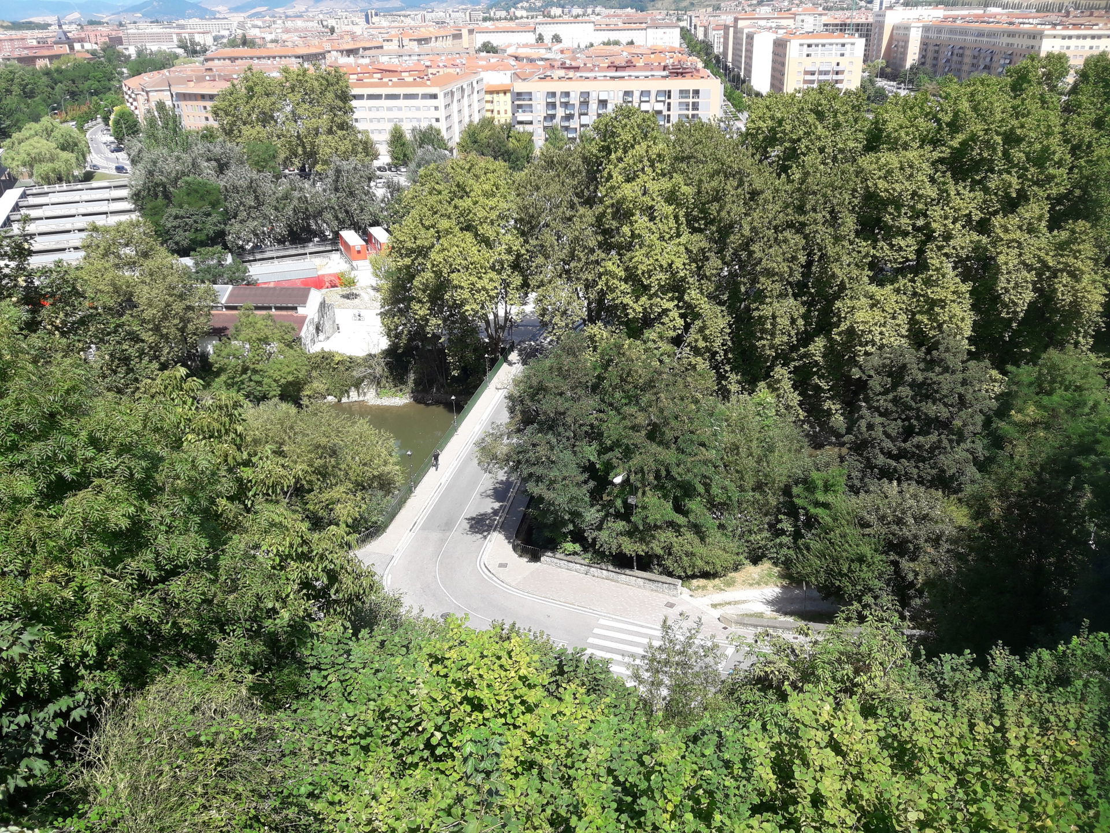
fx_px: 898
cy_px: 416
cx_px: 555
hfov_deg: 63.4
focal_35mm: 28
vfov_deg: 49.7
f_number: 1.9
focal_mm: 3.7
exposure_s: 1/883
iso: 40
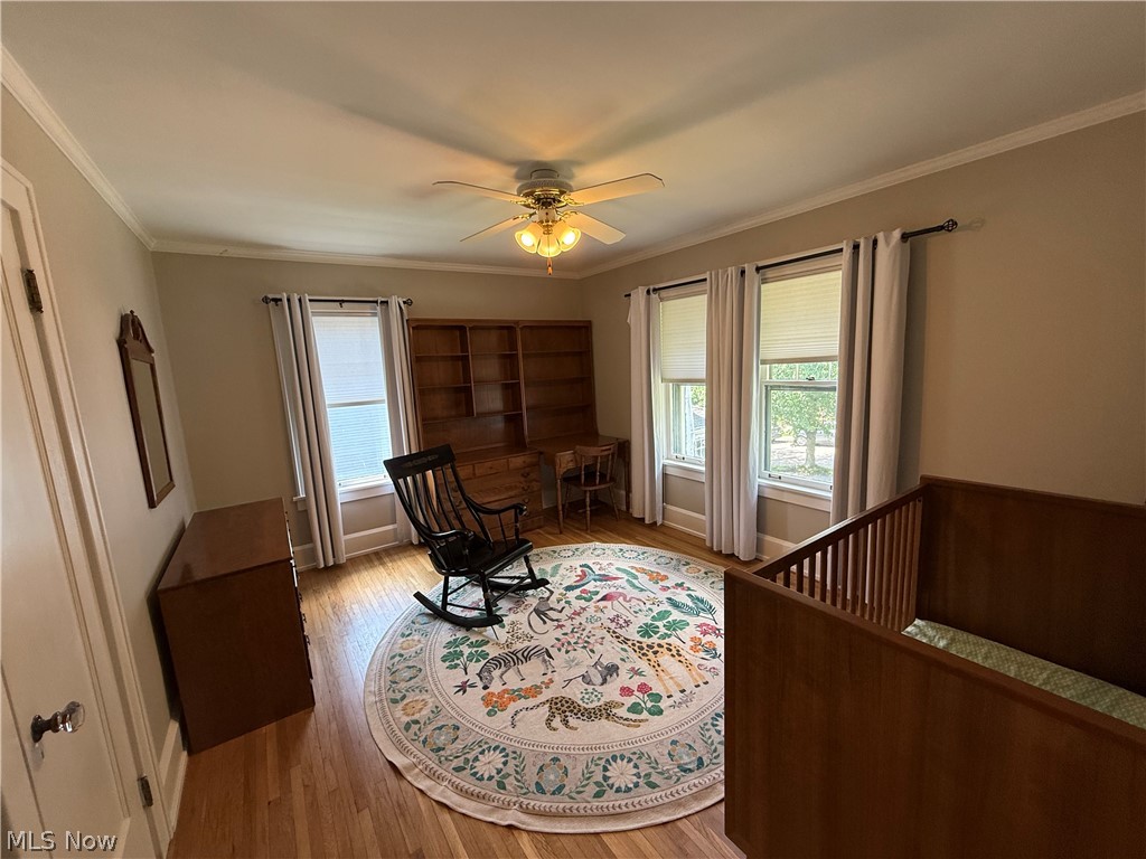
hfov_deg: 102.1
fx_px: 463
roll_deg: +2.8
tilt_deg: -8.6
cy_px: 430
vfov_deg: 85.7
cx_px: 573
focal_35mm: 14
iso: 160
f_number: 2.2
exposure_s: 1/99
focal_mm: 2.22
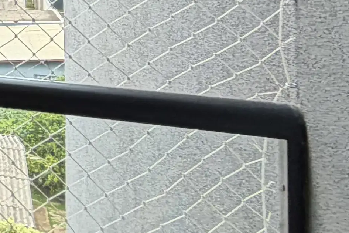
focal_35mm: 88
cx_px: -504
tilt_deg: +0.0
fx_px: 853
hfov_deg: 14.4
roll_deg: -1.5
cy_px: -141
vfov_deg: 14.3
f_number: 2.2
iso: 50
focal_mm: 2.22
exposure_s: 1/120
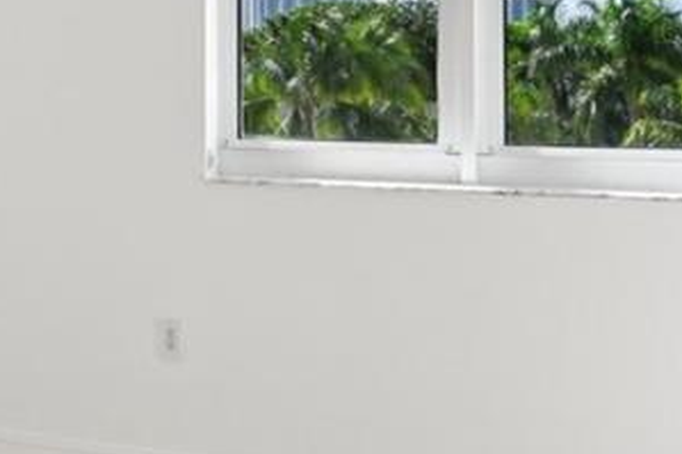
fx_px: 1420
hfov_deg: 25.3
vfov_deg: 18.0
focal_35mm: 75
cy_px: 91
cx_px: -48
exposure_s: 1/125
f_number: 9
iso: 200
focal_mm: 14
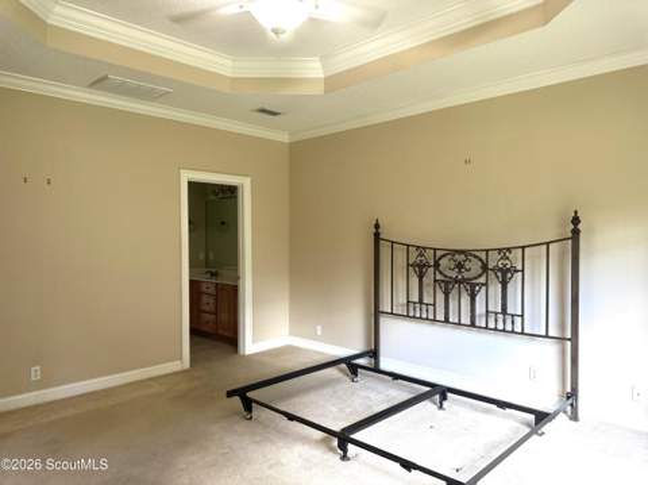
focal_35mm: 24
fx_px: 449
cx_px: 324
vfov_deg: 56.7
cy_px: 242
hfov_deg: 71.7
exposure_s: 1/60
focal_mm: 6.86
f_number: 1.78
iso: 200
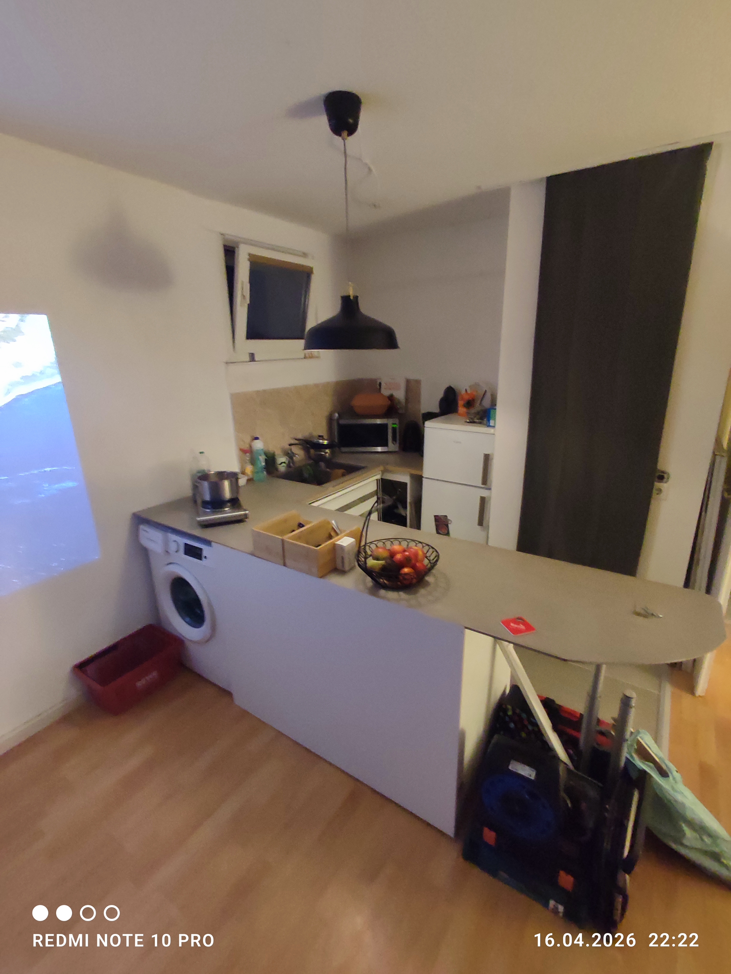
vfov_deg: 94.5
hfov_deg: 78.2
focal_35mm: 16
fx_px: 450
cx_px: 366
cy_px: 487
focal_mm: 1.65
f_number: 2.2
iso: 811
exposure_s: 1/17
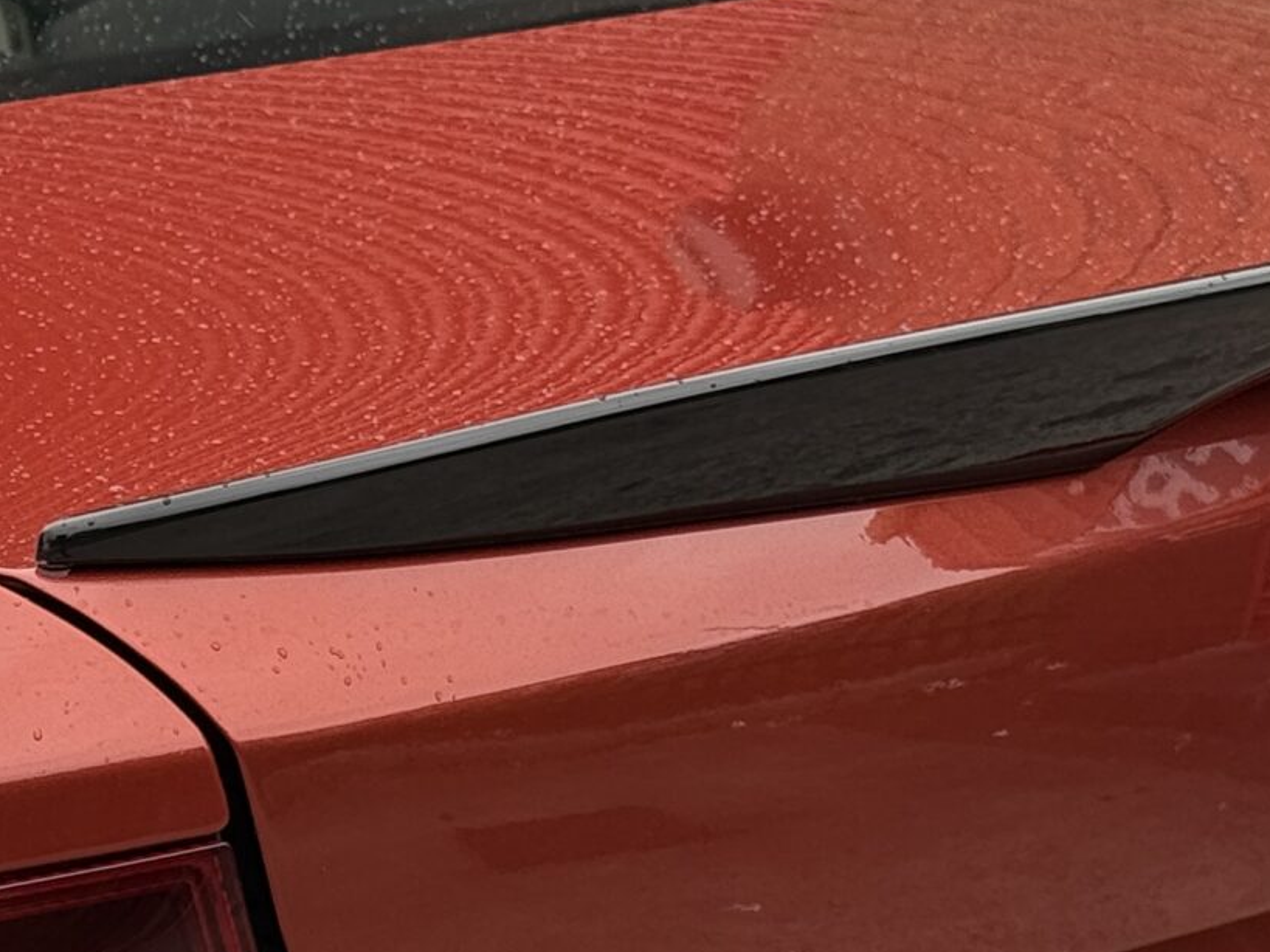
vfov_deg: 9.7
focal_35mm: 150
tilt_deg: -13.7
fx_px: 5502
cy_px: 1347
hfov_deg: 12.8
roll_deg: -1.7
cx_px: -251
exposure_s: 1/499
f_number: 1.78
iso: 64
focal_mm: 6.76
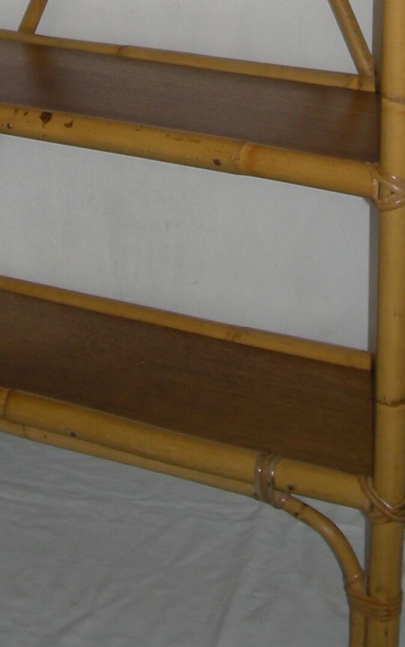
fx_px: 1872
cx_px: 255
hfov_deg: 12.3
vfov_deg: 18.6
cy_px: -129
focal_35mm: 106
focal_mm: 5.7
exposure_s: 1/53.1
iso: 50
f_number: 2.8
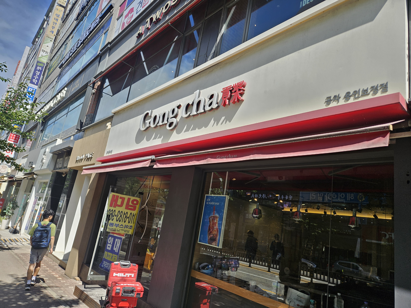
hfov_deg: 73.9
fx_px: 273
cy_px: 154
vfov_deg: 58.9
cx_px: 206
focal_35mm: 23
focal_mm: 5.4
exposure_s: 1/850
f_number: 1.8
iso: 25
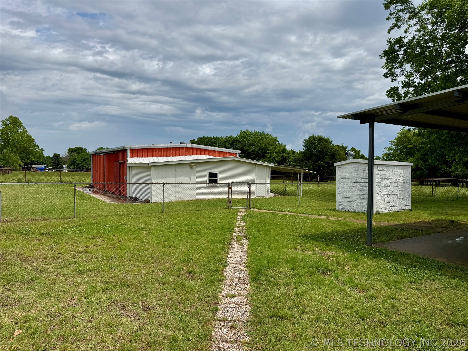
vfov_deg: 56.8
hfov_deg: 71.6
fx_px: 324
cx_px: 234
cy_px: 176
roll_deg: -0.2
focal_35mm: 24
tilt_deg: -1.9
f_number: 1.78
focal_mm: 6.76
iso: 80
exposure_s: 1/7937
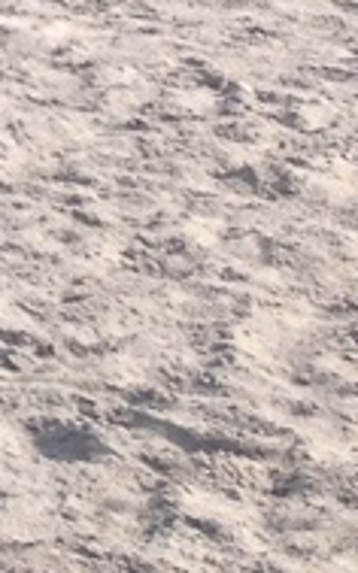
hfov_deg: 3.5
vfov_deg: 6.4
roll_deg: -1.1
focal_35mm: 314
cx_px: -1899
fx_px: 4905
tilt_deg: -4.3
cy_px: -797
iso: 50
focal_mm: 4.28
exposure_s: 1/1314
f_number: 2.4
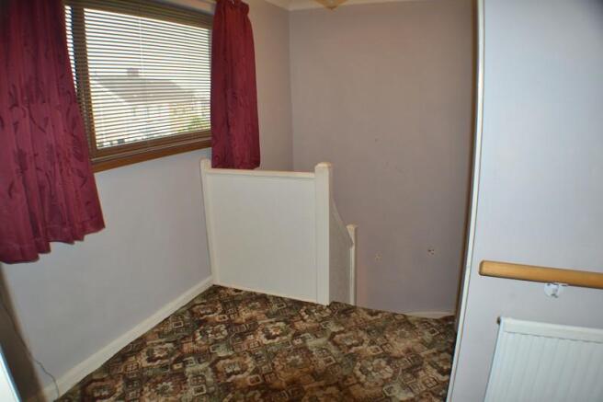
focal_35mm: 30
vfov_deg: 43.6
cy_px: 201
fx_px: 502
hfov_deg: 61.9
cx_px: 302
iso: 800
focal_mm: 20
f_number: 3.8
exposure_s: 1/60
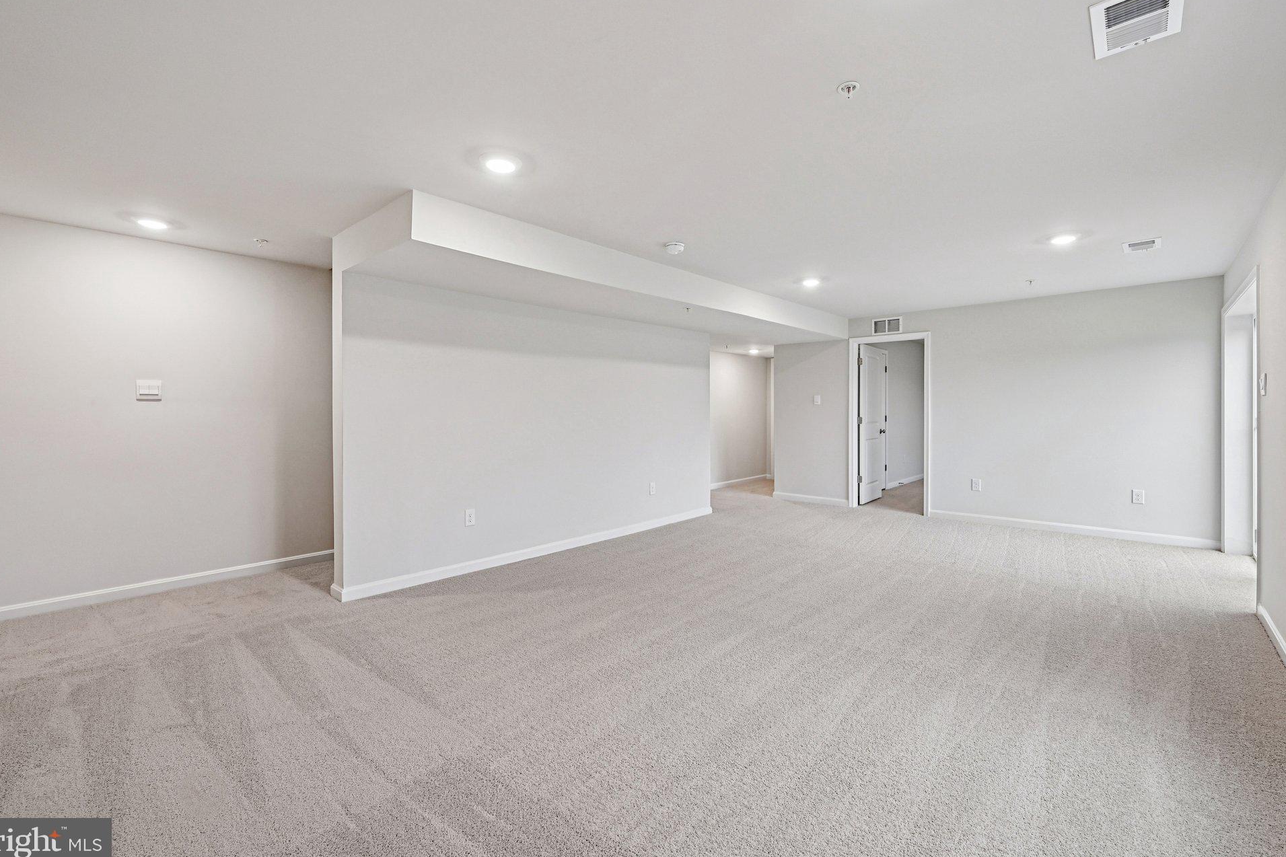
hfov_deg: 100.4
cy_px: 408
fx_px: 536
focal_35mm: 15
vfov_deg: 77.3
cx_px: 651
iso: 280
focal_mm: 14
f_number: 8
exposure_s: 1/15
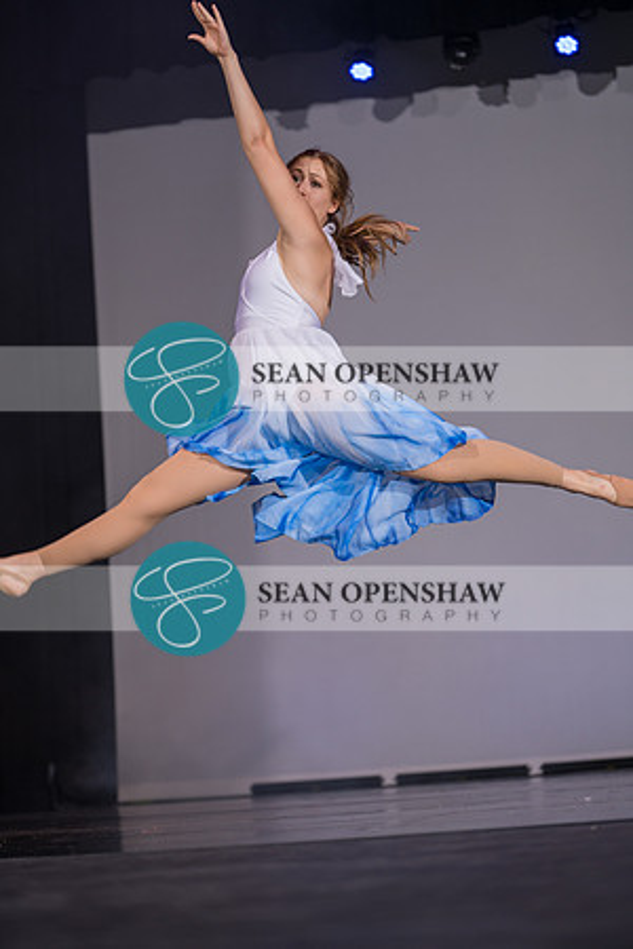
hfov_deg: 19.5
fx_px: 1846
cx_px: 316
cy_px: 474
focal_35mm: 70
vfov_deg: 28.8
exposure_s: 1/500
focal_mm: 70
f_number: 2.8
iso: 400
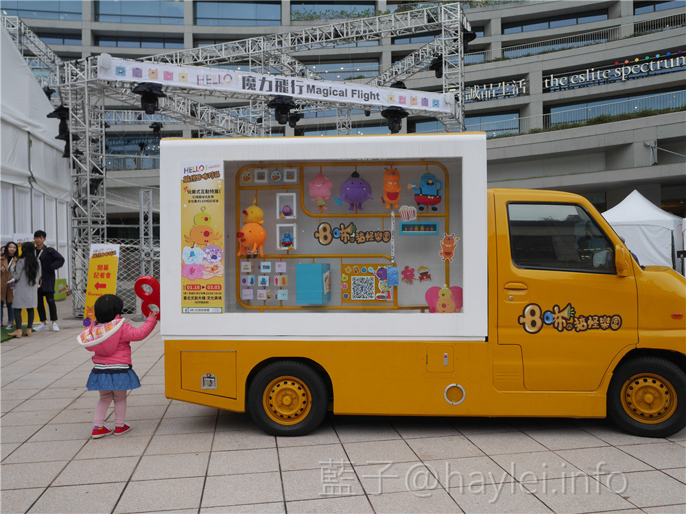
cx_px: 343
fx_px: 595
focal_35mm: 30
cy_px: 257
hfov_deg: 60.0
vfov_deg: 46.8
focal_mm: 15
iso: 200
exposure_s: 1/320
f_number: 2.8
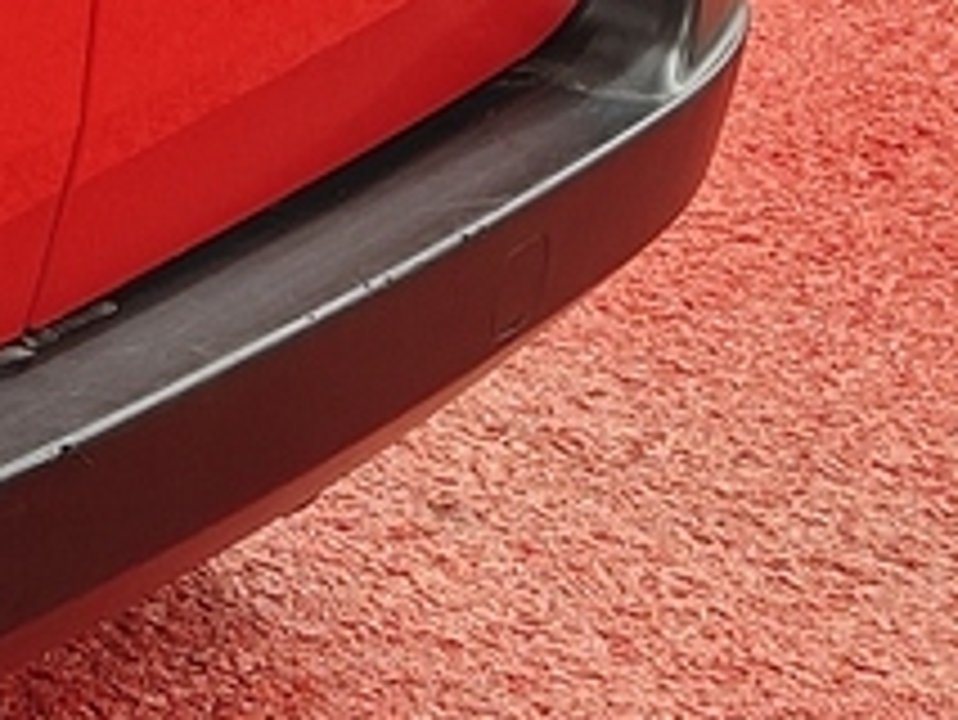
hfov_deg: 8.6
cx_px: -1624
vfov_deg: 7.2
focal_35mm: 203
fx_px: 5621
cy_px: -441
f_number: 1.8
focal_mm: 5.59
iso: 80
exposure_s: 1/50
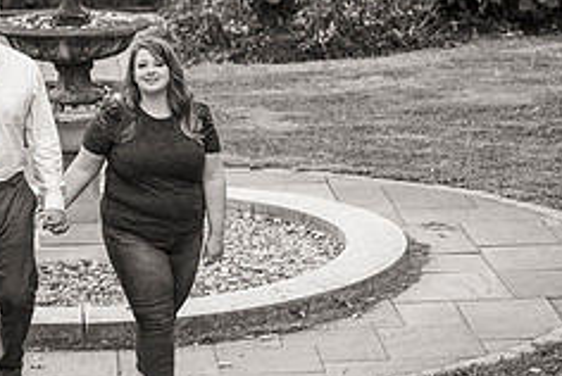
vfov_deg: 8.0
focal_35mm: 172
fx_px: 2688
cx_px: 83
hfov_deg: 11.9
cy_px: 146
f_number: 2.8
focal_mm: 70
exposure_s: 1/200
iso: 640
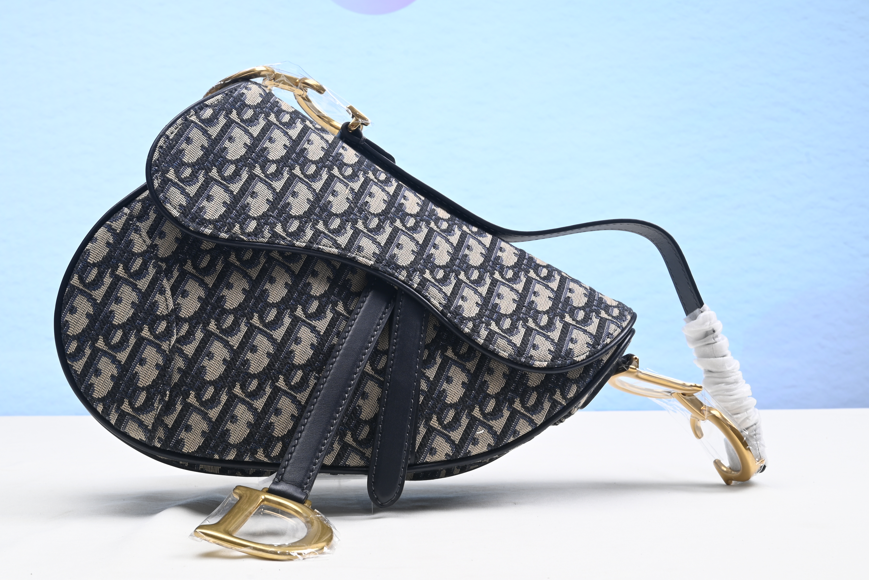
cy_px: 234
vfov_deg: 26.5
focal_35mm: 51
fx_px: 1231
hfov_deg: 38.6
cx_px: 325
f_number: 16
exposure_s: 1/2
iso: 100
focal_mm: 38
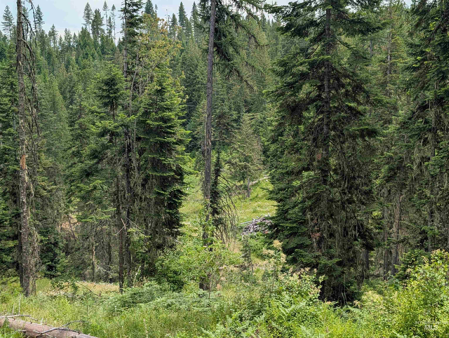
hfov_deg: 38.9
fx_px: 636
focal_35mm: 49
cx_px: 224
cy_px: 169
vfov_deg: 29.7
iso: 19
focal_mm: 6.9
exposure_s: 1/829
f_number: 1.68
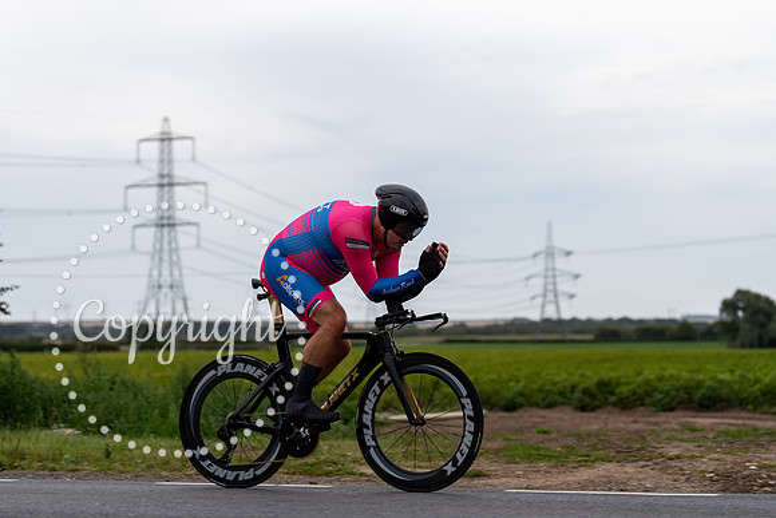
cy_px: 259
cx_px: 388
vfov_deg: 16.9
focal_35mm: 81
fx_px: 1746
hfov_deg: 25.1
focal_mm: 81
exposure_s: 1/800
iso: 320
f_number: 3.2
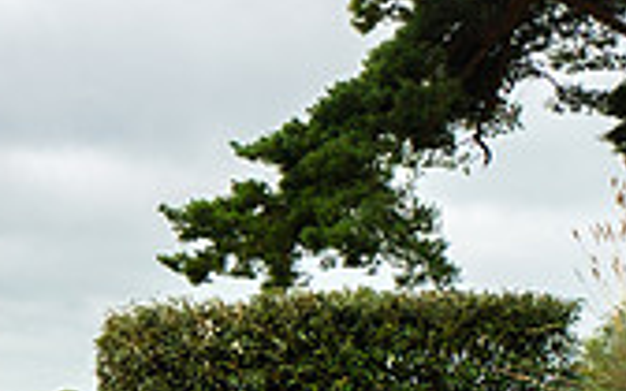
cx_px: -157
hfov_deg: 19.1
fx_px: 1740
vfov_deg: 12.7
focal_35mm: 102
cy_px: 350
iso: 250
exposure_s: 1/160
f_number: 3.6
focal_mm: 16
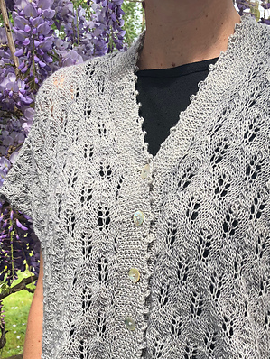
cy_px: 287
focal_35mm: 45
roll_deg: -0.8
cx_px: 144
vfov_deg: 40.3
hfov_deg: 32.2
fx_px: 467
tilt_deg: -15.8
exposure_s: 1/759
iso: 20
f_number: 1.8
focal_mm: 3.99
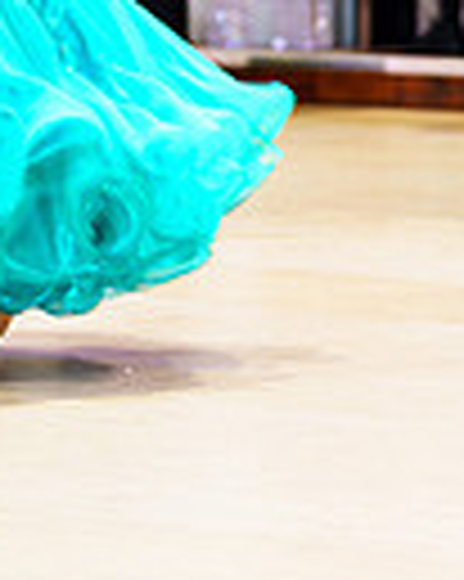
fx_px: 6995
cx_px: -108
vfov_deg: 4.7
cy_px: -355
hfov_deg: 3.8
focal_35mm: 407
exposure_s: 1/80
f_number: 2.8
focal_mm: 124
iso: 500
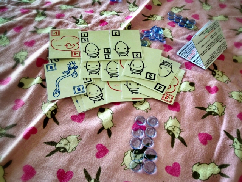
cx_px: 121
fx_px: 245
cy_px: 91
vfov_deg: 40.7
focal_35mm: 35
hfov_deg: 52.6
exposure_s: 1/60
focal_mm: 4.28
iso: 64
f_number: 2.4
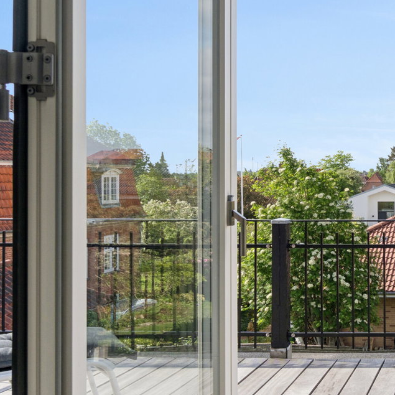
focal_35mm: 45
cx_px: 466
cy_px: 186
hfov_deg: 31.8
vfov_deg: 37.5
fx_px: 581
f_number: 8
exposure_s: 1/400
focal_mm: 14
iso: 200
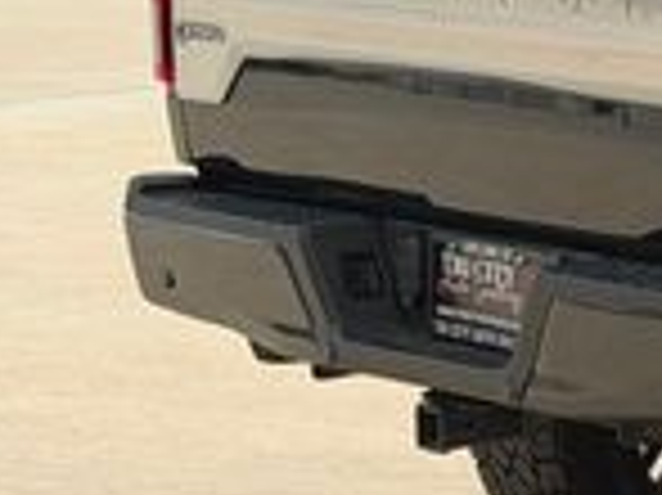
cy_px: 99
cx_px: 1405
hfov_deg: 8.8
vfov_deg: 7.1
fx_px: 3994
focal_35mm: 209
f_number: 1.78
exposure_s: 1/962
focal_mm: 6.76
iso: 80
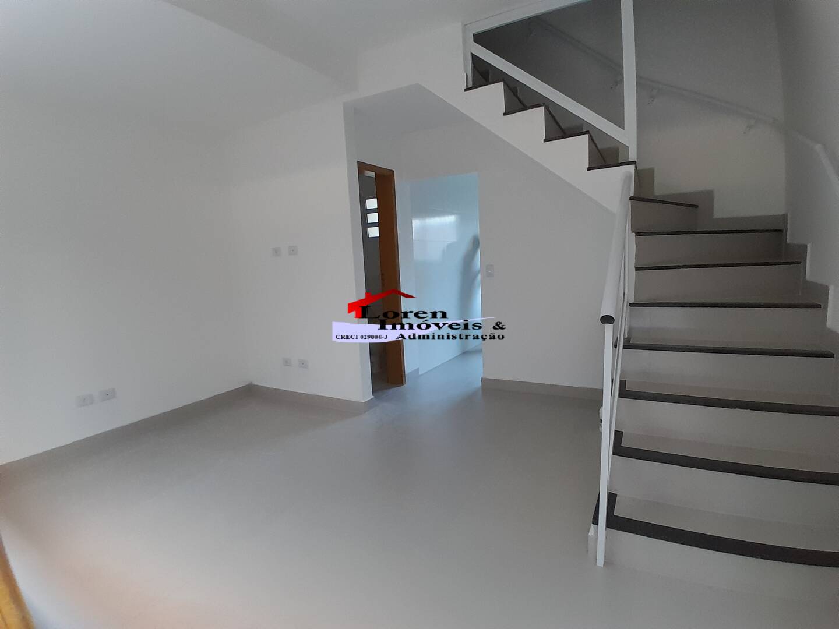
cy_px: 314
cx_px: 420
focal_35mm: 17
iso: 200
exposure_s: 1/24
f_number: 2.2
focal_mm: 1.46
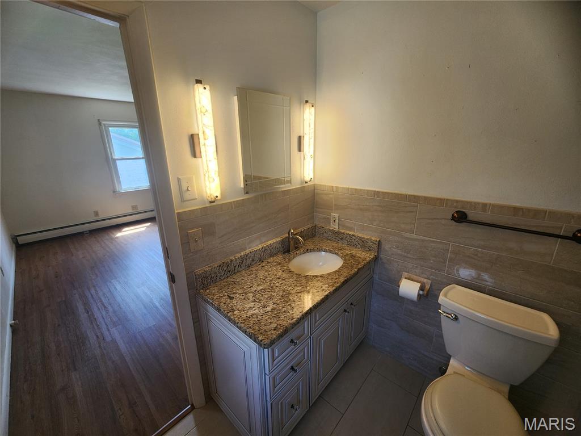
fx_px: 218
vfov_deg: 89.9
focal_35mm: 13
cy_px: 218
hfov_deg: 106.2
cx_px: 290
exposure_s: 1/60
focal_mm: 2.2
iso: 50
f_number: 2.2
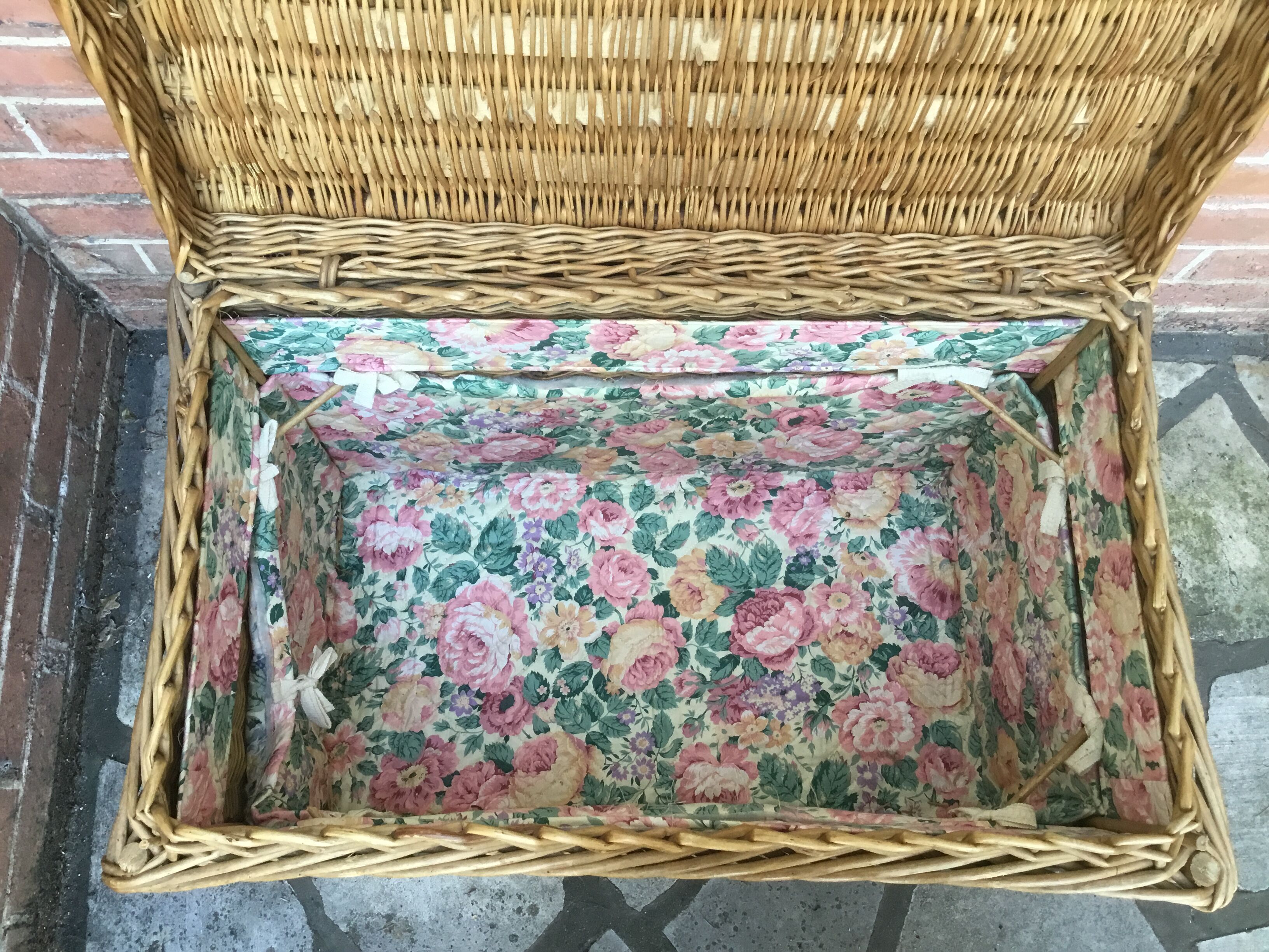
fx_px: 1136
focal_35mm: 31
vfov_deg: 45.4
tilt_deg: -74.2
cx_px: 634
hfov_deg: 58.4
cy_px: 476
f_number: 2.4
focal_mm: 3.3
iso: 50
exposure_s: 1/33
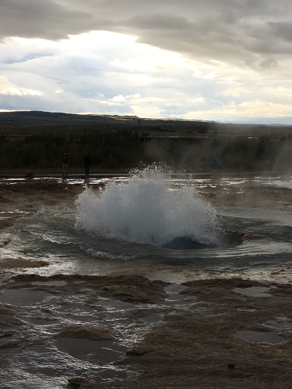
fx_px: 652
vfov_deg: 33.2
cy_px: 164
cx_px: 141
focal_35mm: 58
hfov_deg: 25.2
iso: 25
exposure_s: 1/591
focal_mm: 4.15
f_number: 2.2
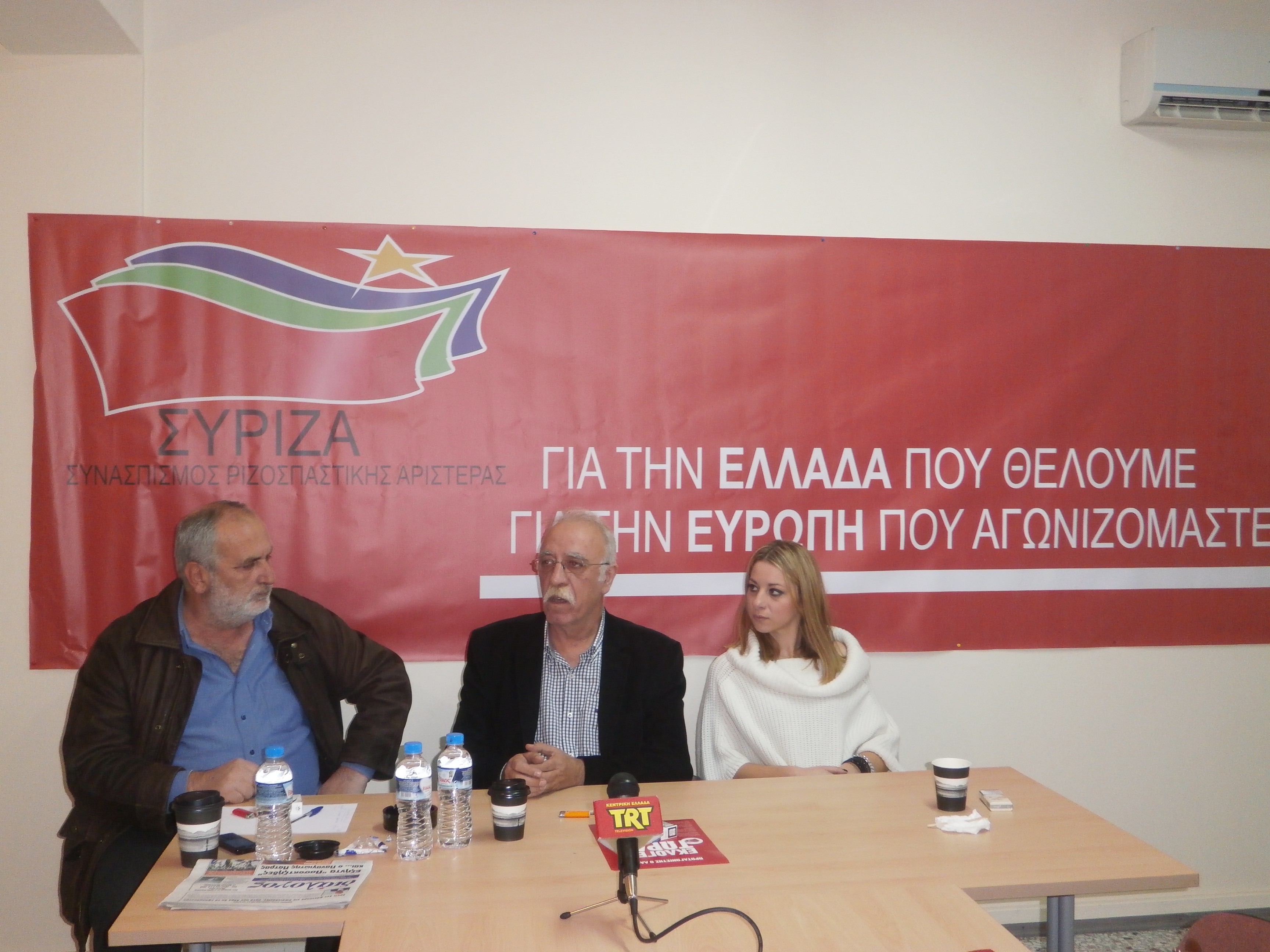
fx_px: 1321
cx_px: 635
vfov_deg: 39.7
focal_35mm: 36
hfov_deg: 51.4
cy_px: 476
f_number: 3.1
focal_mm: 6.4
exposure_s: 1/40
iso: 250
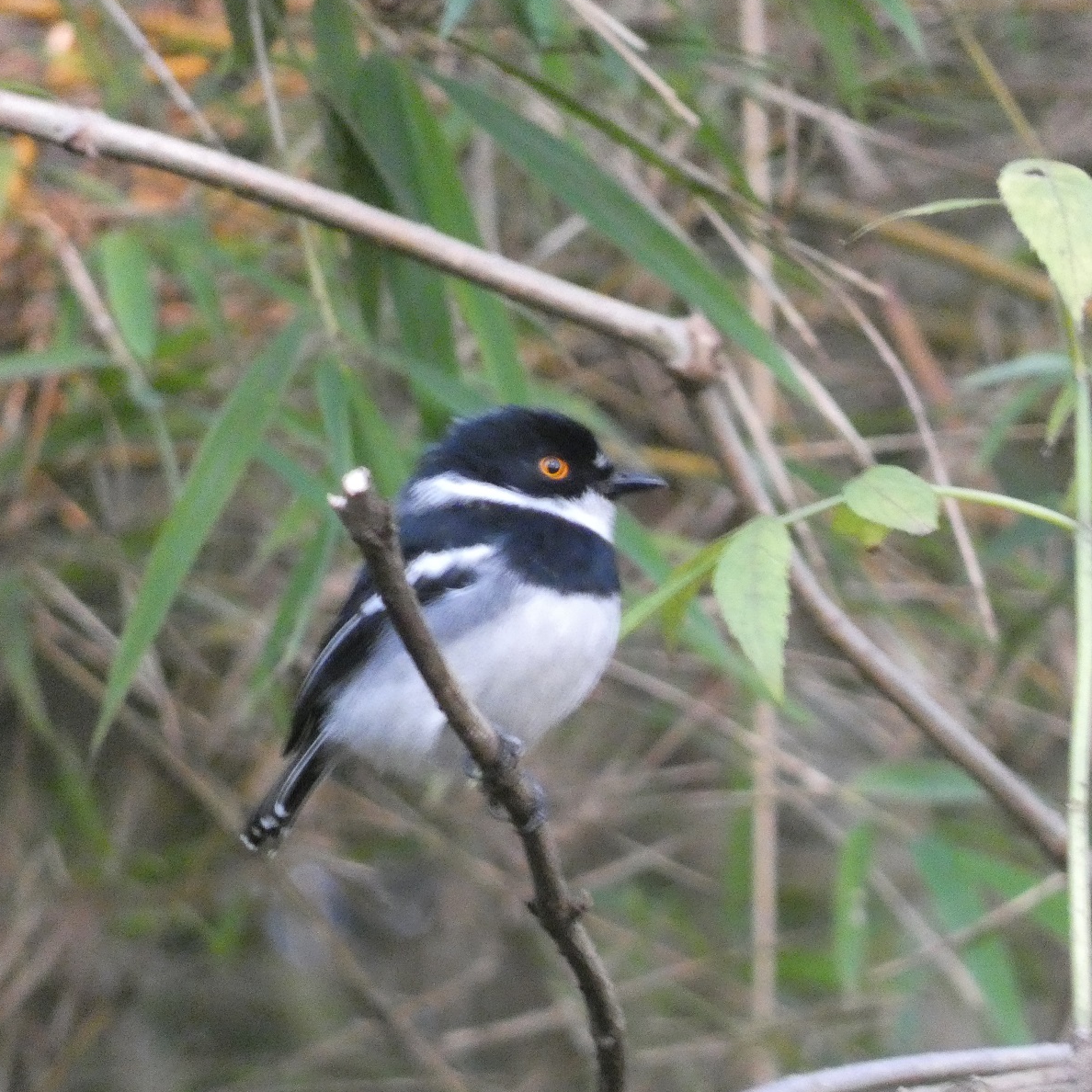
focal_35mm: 1714
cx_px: 577
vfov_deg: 1.0
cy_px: 648
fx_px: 61173
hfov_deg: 1.0
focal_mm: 215
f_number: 5.9
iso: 1600
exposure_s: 1/80
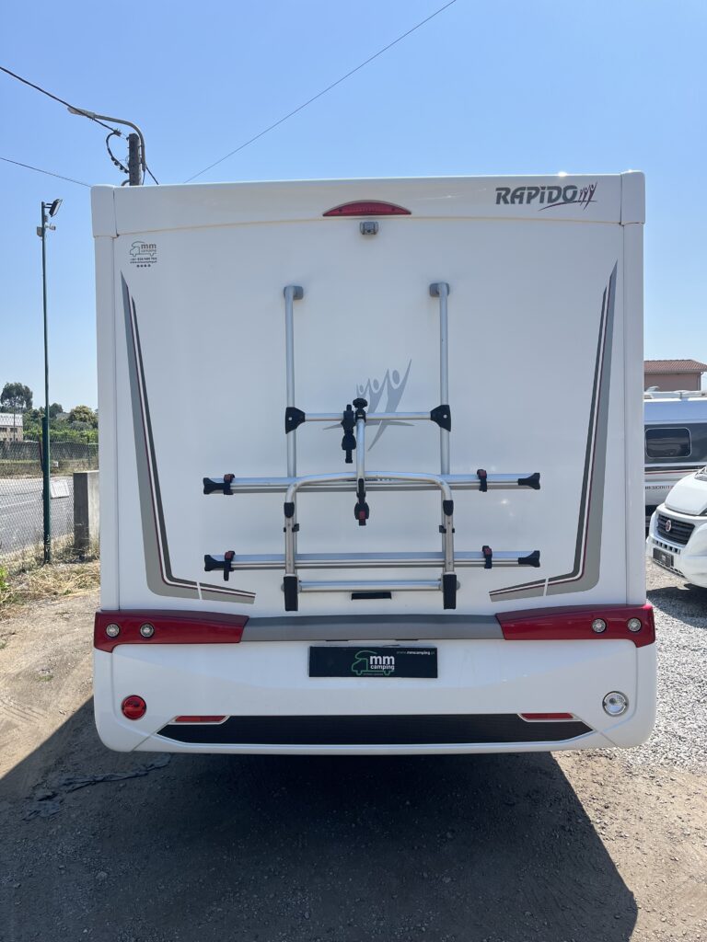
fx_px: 708
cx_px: 354
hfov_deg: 53.1
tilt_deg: -1.4
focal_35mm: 26
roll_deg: +0.7
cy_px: 471
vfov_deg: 67.3
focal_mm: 5.1
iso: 50
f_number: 1.6
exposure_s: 1/3876
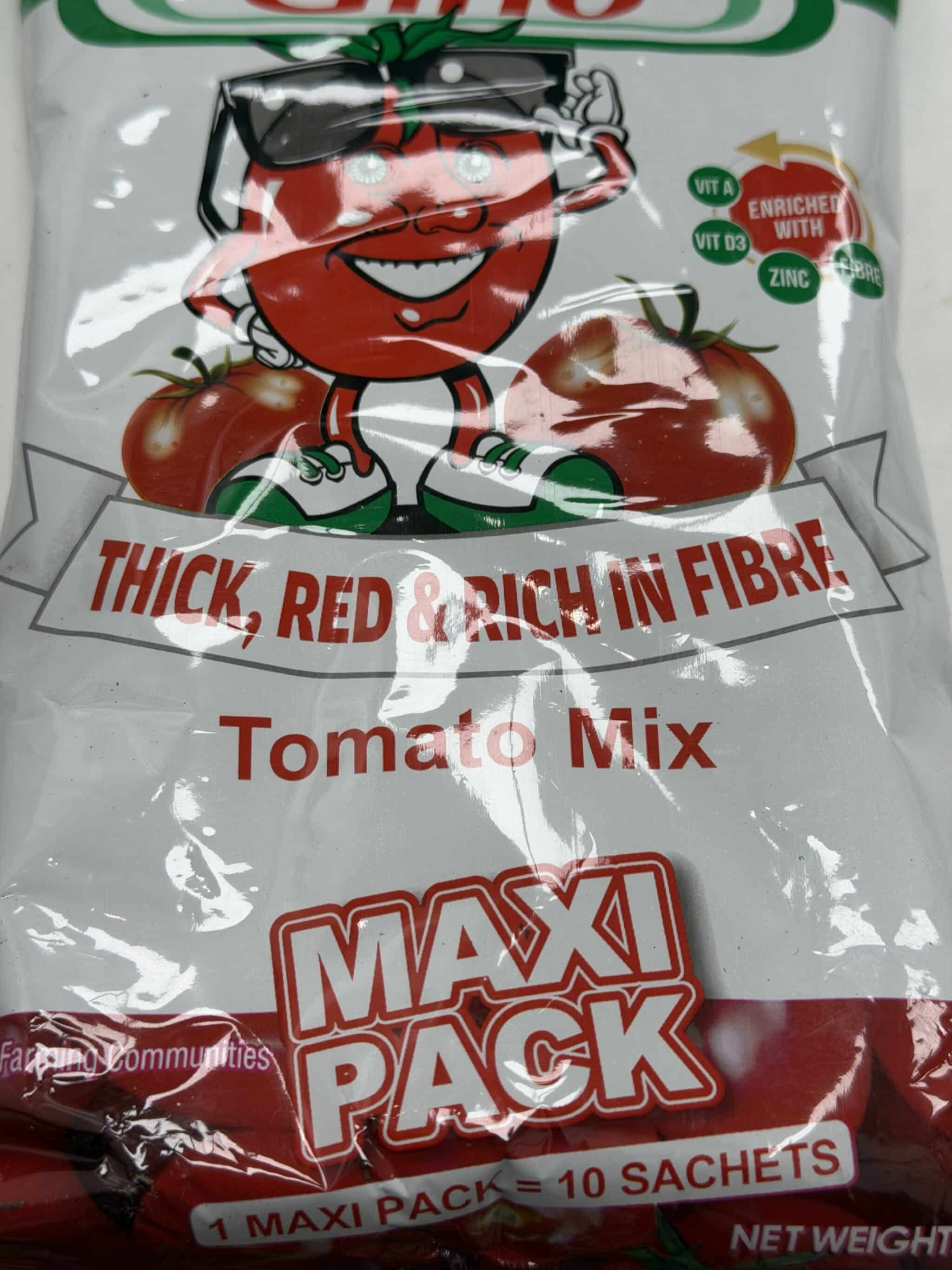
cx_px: 476
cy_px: 635
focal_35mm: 48
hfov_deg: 30.3
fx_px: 1760
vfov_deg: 39.7
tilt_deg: -68.0
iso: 50
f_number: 1.78
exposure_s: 1/143
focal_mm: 6.76
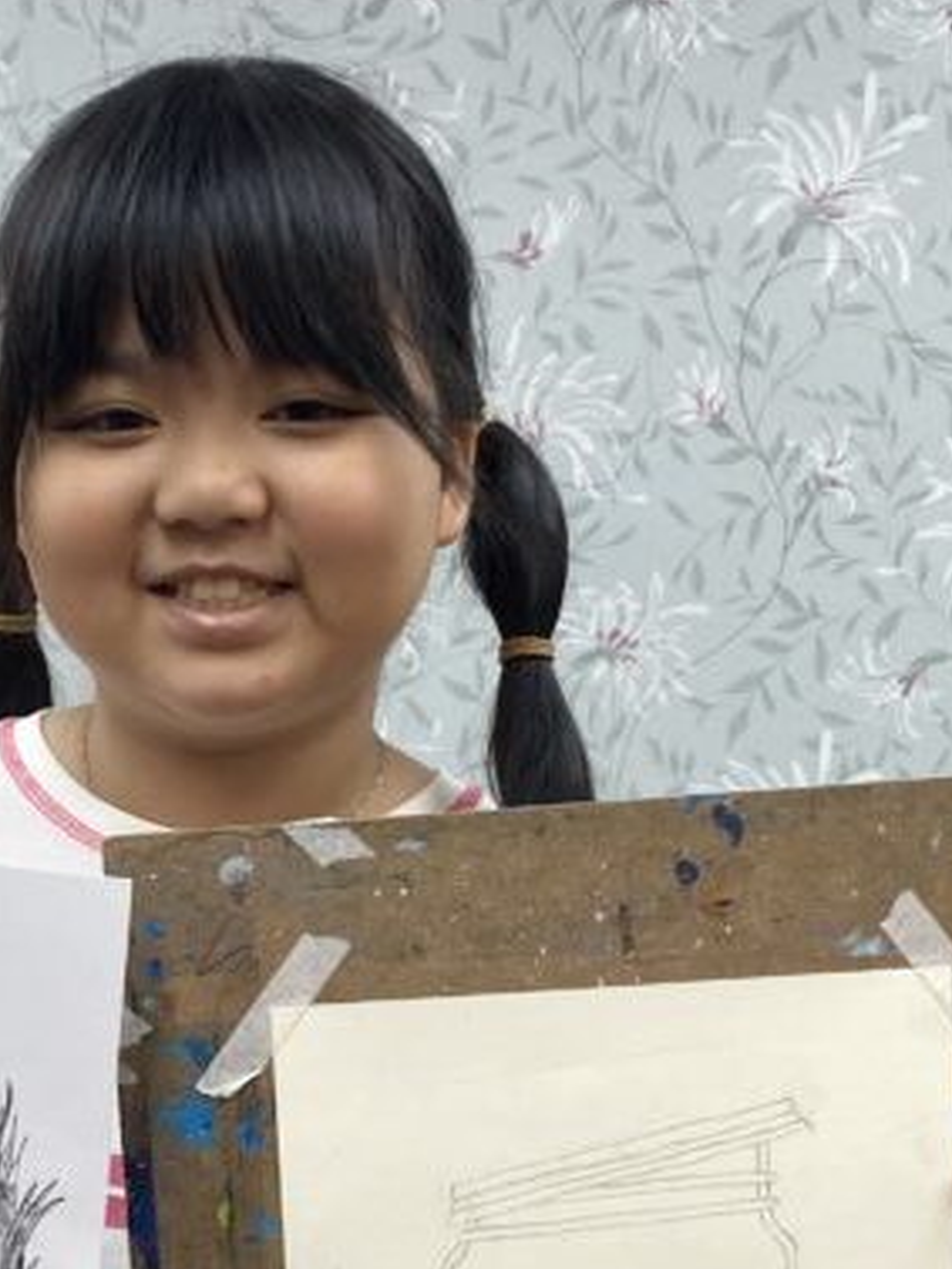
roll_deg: -1.9
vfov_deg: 27.3
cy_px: 1097
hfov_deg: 21.1
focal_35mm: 69
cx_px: 235
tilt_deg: -11.4
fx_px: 2529
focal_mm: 4.25
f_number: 1.8
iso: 40
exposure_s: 1/100
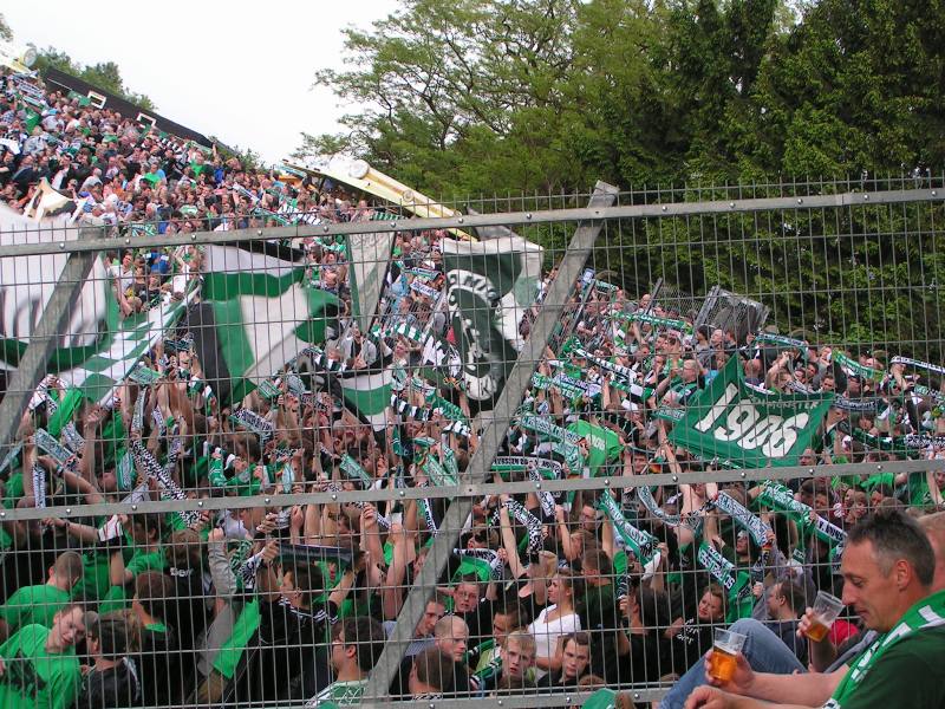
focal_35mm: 49
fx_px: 1338
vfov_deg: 29.7
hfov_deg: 38.9
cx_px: 472
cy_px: 354
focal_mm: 7.6
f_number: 5.6
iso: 50
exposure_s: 1/100
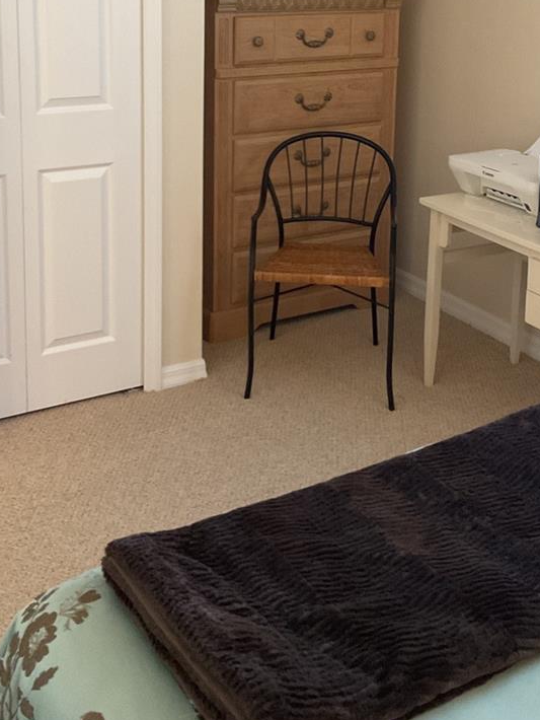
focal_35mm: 49
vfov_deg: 37.3
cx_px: 294
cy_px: 126
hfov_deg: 29.7
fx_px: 1019
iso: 250
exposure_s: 1/40
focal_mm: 3
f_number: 1.8
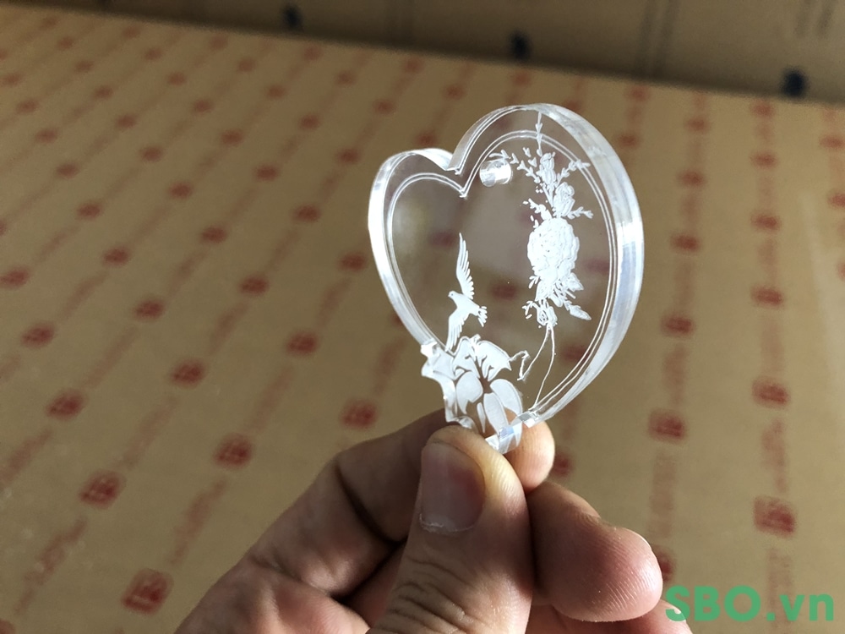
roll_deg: +3.5
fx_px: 683
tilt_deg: -43.6
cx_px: 422
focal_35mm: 28
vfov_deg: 49.7
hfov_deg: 63.4
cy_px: 317
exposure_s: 1/14
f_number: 1.8
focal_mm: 4
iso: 100
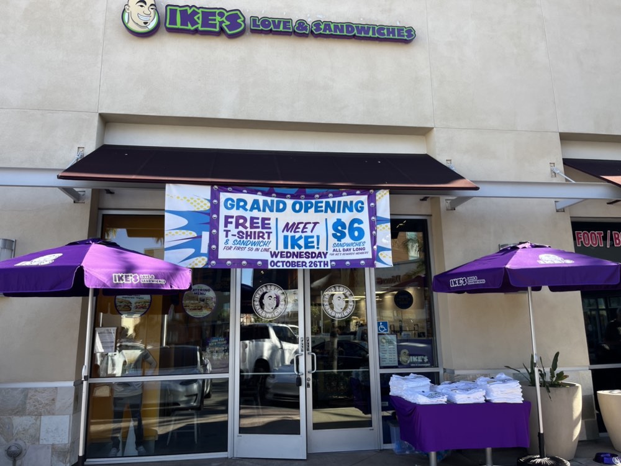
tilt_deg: +11.8
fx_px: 466
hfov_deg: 67.3
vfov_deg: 53.1
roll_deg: +1.3
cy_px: 233
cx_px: 310
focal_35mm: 26
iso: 50
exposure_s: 1/672
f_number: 1.6
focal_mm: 5.1
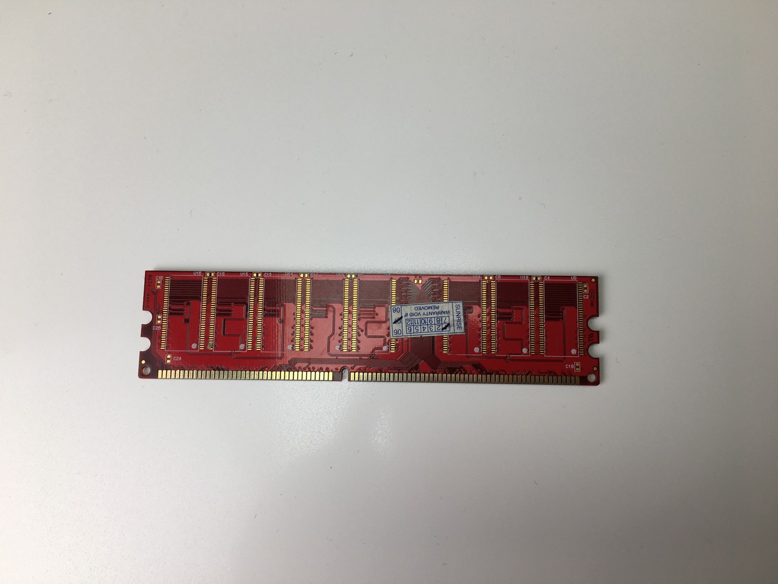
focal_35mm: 29
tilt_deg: -80.9
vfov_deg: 48.2
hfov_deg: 61.7
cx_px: 389
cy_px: 292
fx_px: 652
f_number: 2.2
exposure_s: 1/111
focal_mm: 4.15
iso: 25
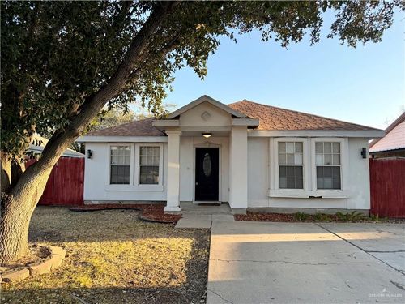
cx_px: 202
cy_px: 152
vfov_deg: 56.8
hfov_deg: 71.6
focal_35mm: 24
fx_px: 281
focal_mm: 6.76
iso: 100
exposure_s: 1/992
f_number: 1.78
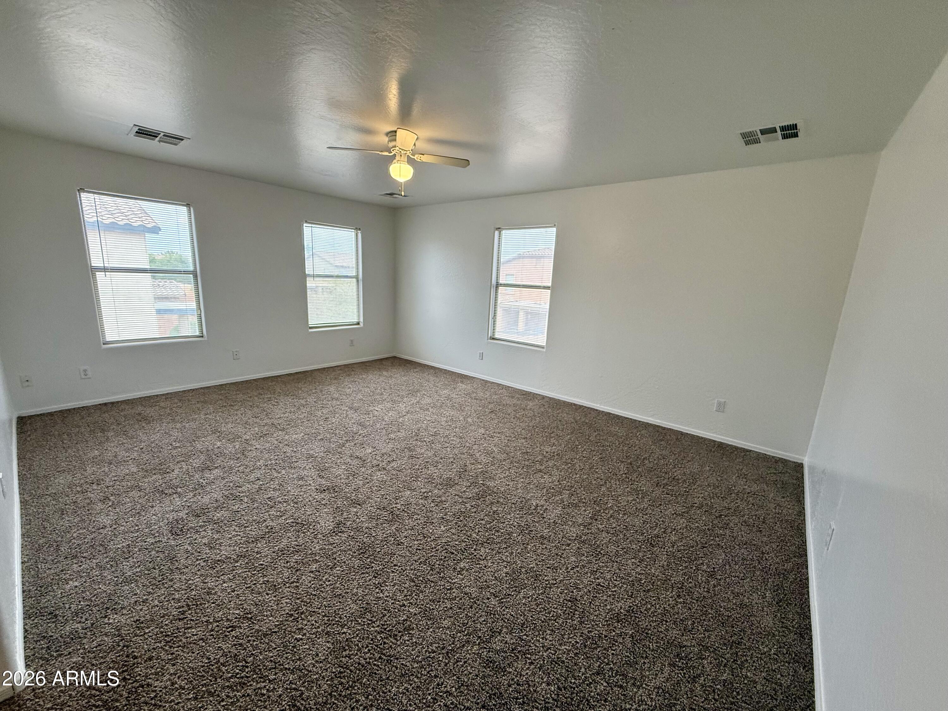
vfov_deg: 85.7
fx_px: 383
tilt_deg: -10.5
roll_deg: -2.5
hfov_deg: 102.1
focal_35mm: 14
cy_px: 356
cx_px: 474
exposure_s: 1/120
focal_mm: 2.22
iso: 250
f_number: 2.2
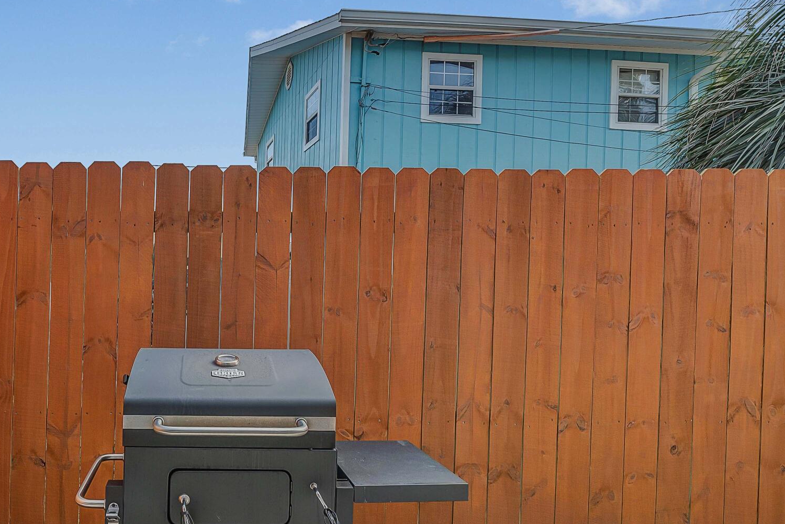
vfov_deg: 53.1
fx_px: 523
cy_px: 282
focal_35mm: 24
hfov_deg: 69.5
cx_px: 208
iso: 100
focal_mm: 12
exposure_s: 1/640
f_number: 5.6
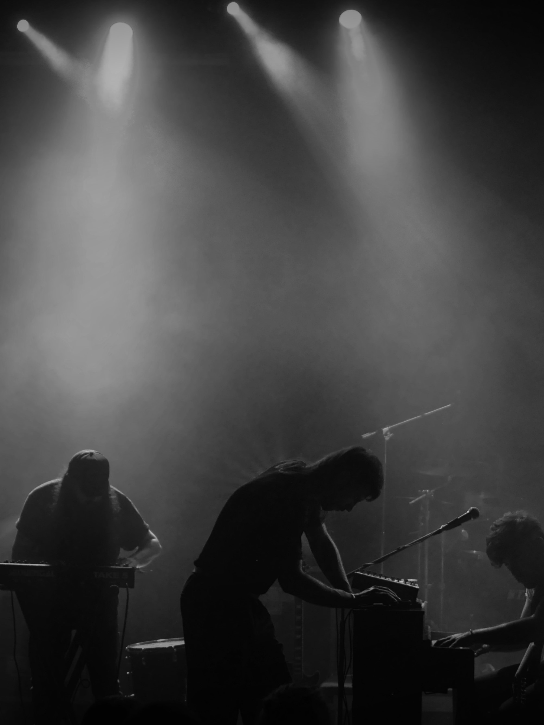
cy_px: 365
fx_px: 1608
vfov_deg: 25.4
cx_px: 210
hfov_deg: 19.2
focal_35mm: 77
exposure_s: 1/125
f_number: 1.8
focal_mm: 35
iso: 1600
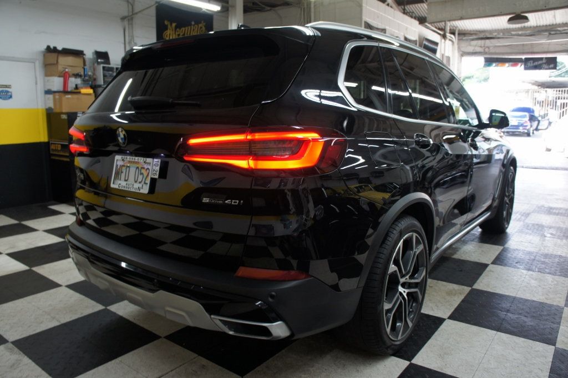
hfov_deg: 67.4
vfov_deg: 47.9
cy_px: 189
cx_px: 284
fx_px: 426
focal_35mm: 27
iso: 200
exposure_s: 1/30
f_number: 4
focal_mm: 18
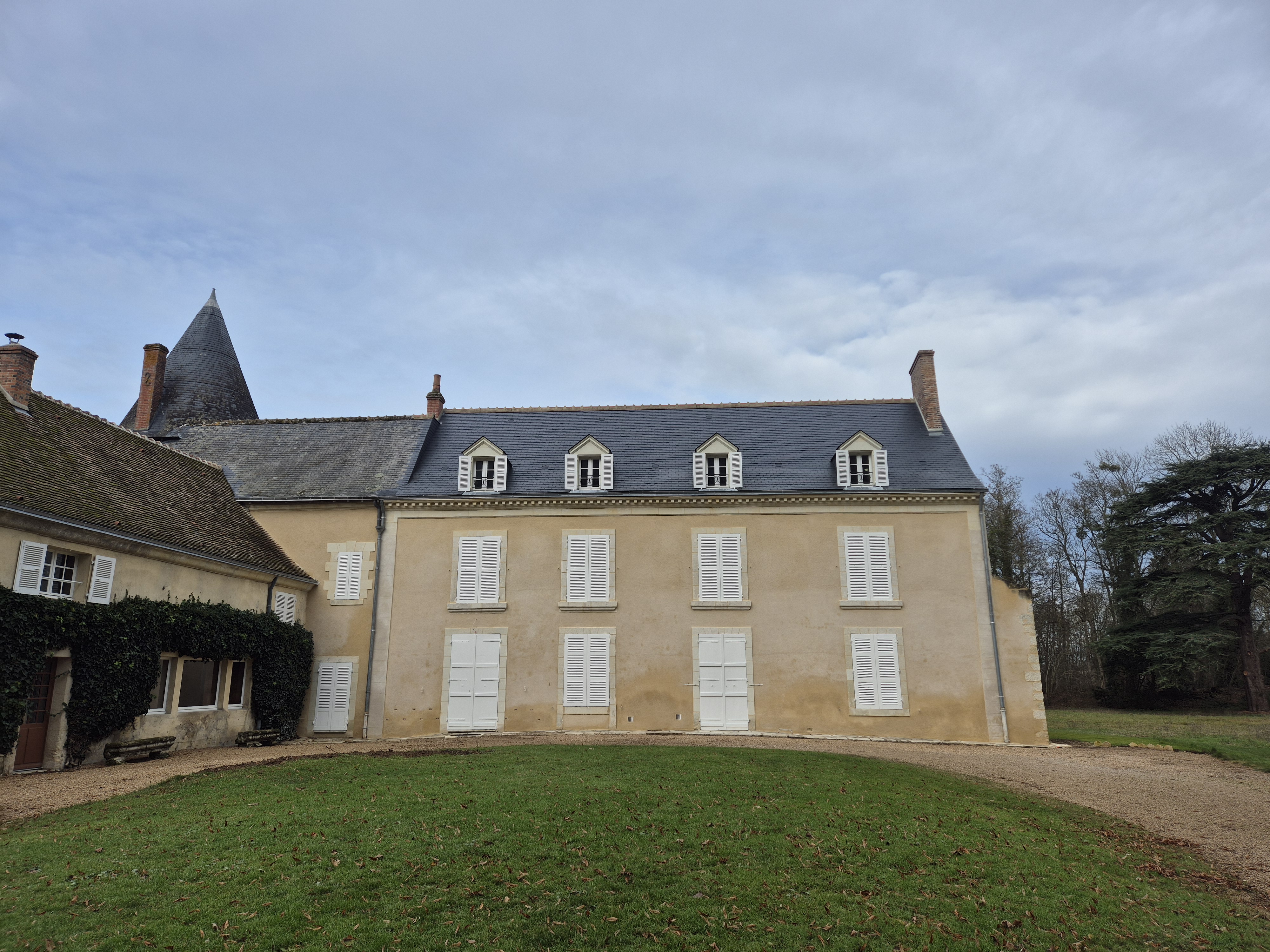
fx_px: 844
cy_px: 476
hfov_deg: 73.9
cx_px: 635
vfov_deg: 58.9
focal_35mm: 23
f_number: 1.8
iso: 25
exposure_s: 1/1568
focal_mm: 5.4
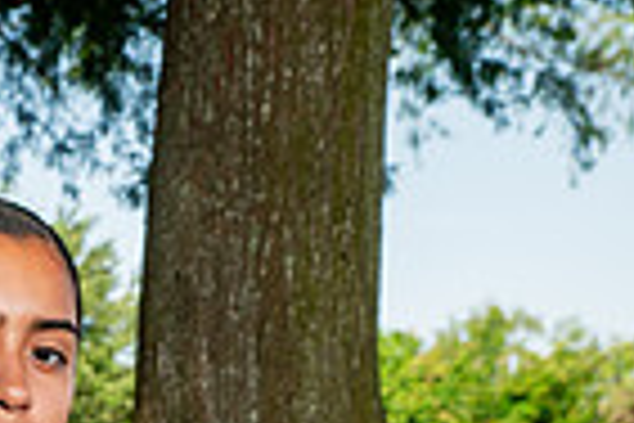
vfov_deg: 9.3
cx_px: -22
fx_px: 2360
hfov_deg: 15.0
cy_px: 958
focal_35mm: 134
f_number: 7.1
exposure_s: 1/200
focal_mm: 42
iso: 200
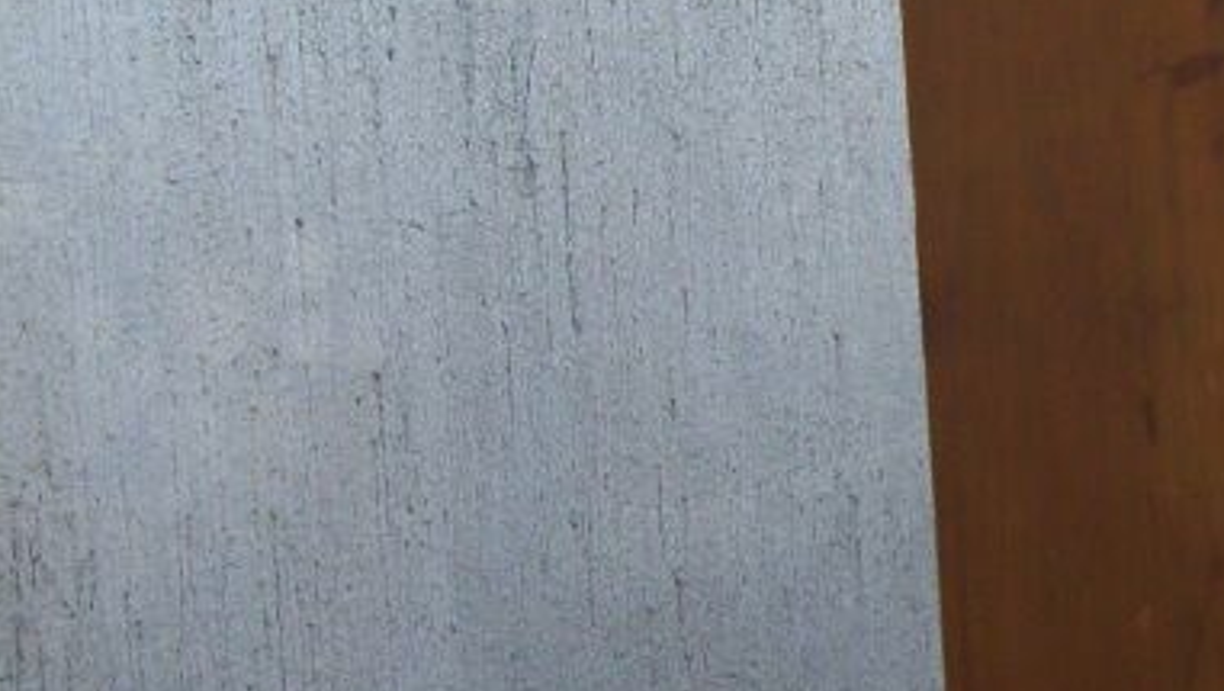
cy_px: 112
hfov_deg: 17.6
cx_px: 1378
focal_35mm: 117
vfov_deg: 10.3
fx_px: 3800
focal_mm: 5.7
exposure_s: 1/250
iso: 80
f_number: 2.9
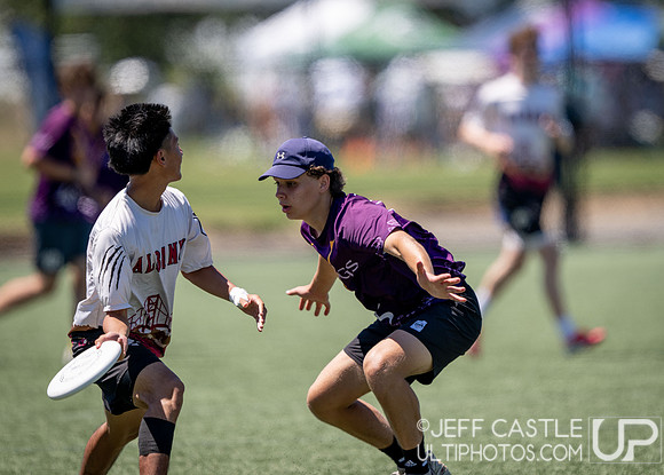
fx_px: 9445
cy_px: 192
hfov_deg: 4.0
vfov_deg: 2.9
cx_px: 347
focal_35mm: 501
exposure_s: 1/2000
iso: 100
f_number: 2.8
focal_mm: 400
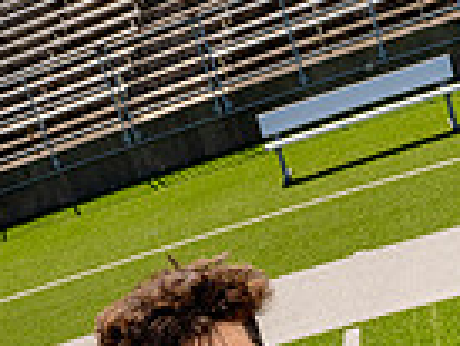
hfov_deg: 23.6
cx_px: 339
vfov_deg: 14.5
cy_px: 722
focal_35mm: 82
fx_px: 1091
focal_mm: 26
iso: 320
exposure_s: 1/250
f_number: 11
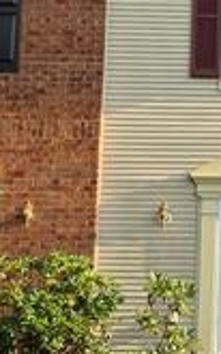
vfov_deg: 13.7
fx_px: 1456
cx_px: 373
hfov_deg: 8.4
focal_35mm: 151
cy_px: 15
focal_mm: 6.5
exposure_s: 1/5605
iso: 64
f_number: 1.4
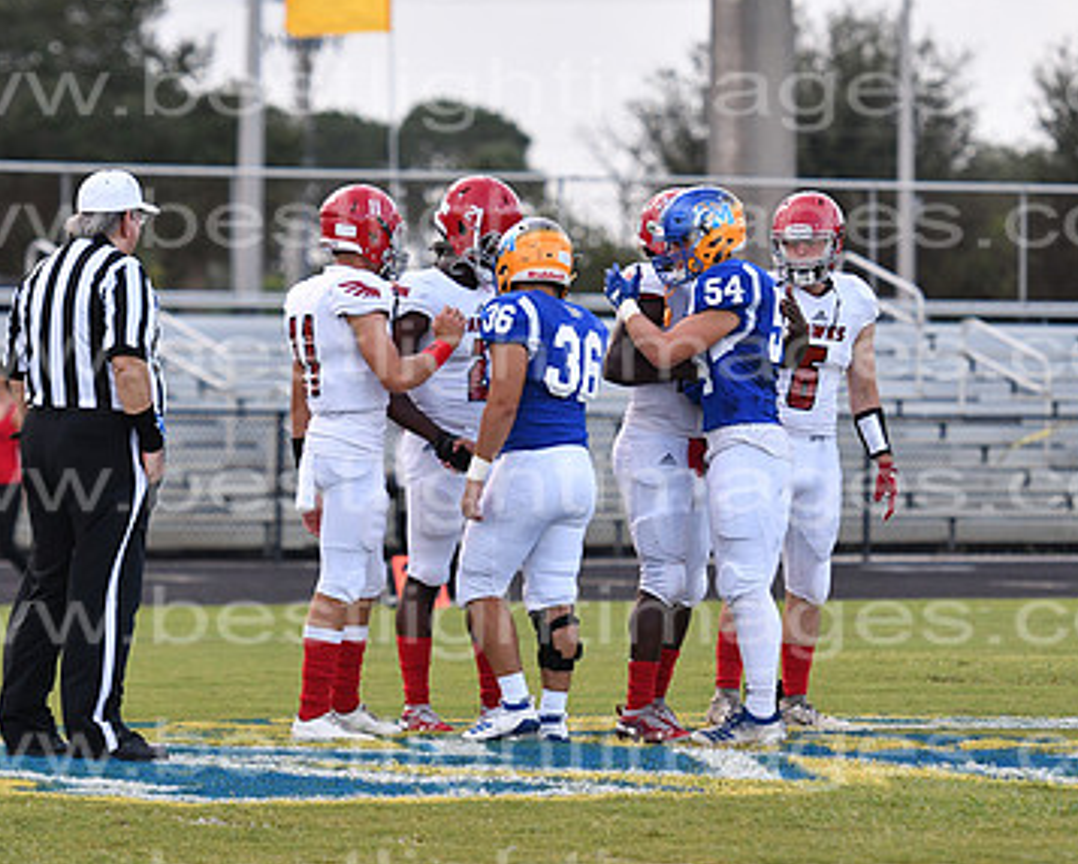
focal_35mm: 309
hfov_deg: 6.3
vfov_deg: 5.0
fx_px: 9856
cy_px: 424
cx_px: 547
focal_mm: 135
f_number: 3.2
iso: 800
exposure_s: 1/1250
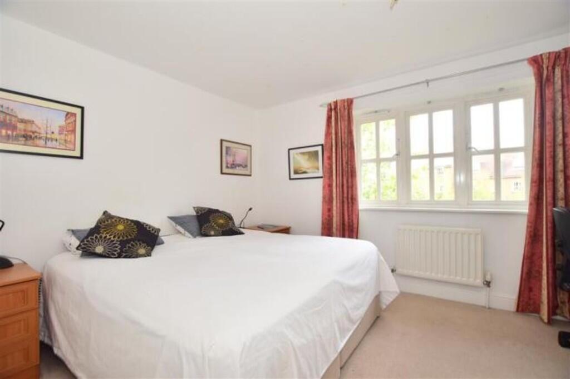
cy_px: 190
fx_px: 237
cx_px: 285
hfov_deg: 100.4
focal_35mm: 15
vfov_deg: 77.3
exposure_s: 1/60
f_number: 5
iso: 500
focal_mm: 10
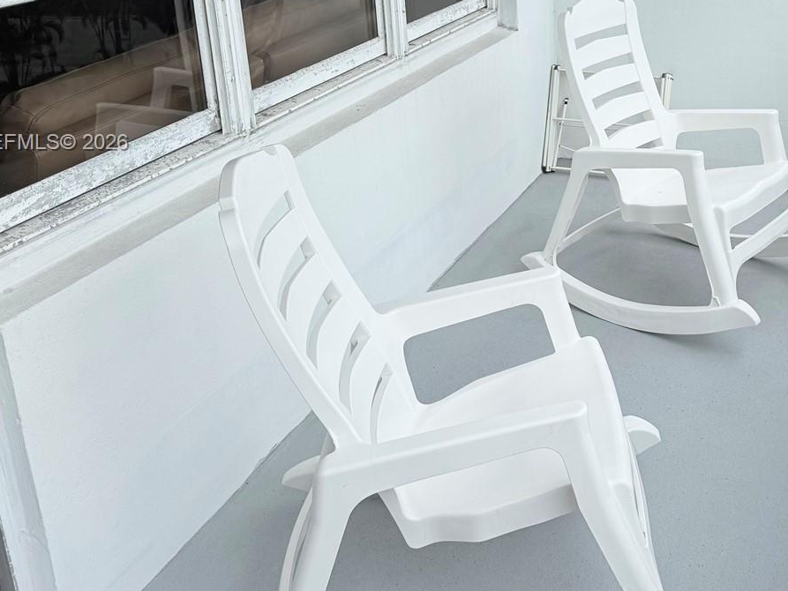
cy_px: 144
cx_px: 559
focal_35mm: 43
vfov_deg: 32.9
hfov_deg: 42.9
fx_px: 979
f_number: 1.78
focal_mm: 6.76
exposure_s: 1/1361
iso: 80
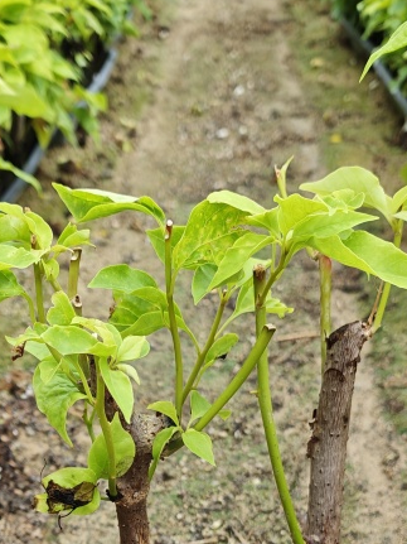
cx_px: 102
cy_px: 552
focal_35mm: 57
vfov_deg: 31.1
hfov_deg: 25.3
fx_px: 894
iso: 64
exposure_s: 1/145
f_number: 1.67
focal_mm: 6.62
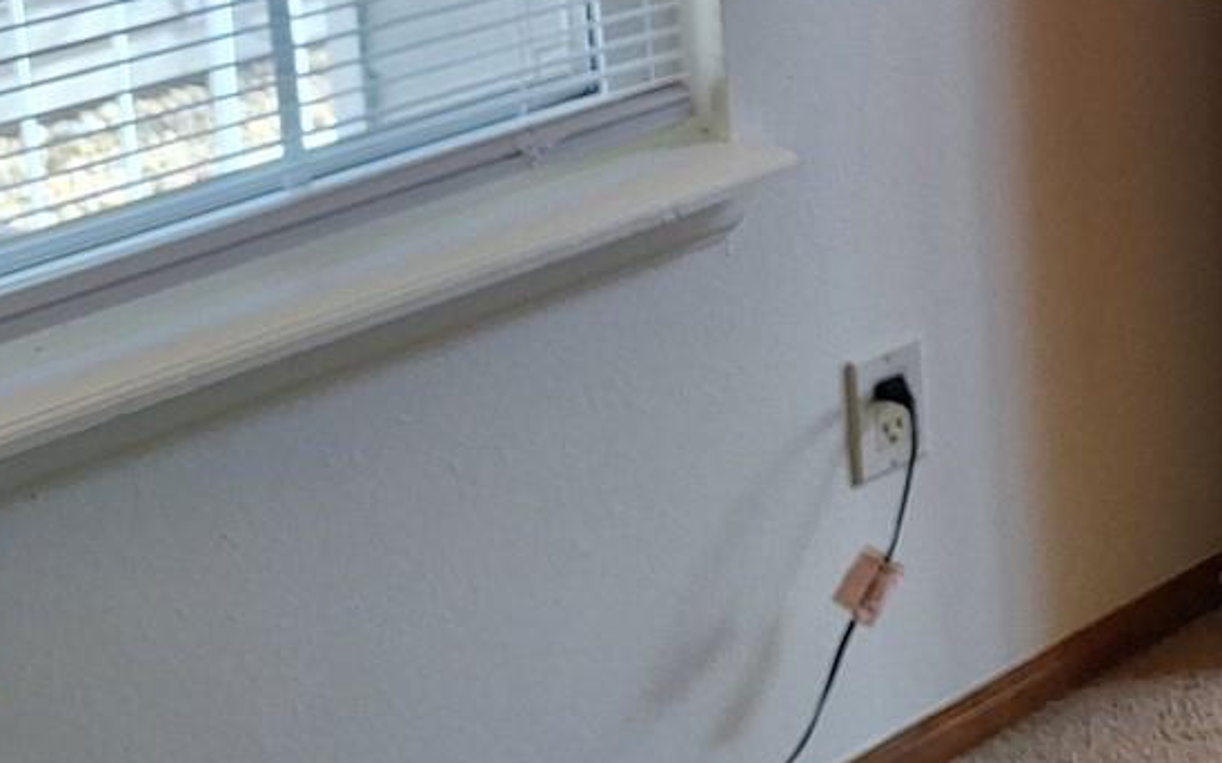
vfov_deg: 16.1
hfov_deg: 23.9
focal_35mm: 71
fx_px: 2364
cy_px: -512
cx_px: 1758
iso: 64
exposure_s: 1/120
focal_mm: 5.54
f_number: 1.8
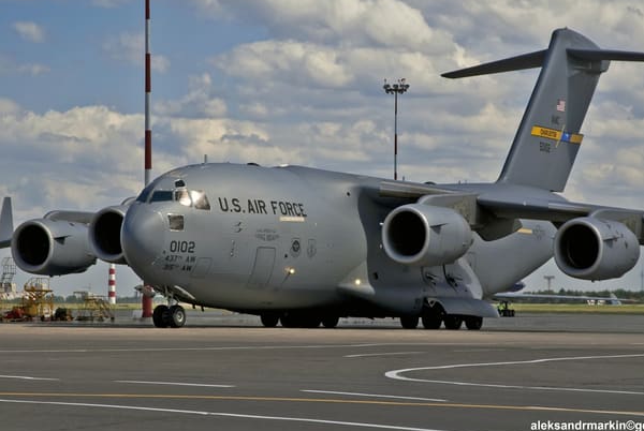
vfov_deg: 10.7
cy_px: 221
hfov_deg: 16.0
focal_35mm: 128
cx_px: 325
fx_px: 2293
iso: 100
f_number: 6.7
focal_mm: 80
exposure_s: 1/750
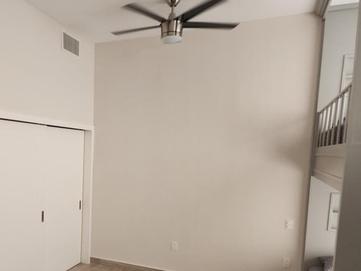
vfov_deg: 42.1
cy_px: 189
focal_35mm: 33
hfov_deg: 53.6
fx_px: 344
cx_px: 104
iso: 32
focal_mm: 6.4
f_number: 1.8
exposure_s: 1/60
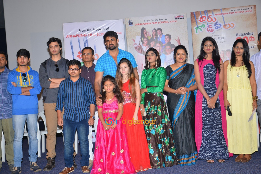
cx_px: 130
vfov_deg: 28.1
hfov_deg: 41.1
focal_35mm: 48
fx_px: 348
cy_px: 87
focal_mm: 48
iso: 800
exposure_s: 1/125
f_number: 6.3
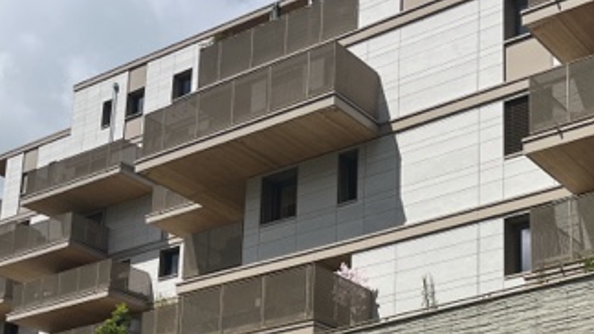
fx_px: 1102
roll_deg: -0.5
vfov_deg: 16.7
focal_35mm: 70
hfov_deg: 29.8
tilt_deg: +15.9
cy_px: 373
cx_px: 427
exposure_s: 1/8403
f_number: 1.6
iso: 50
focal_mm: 5.1
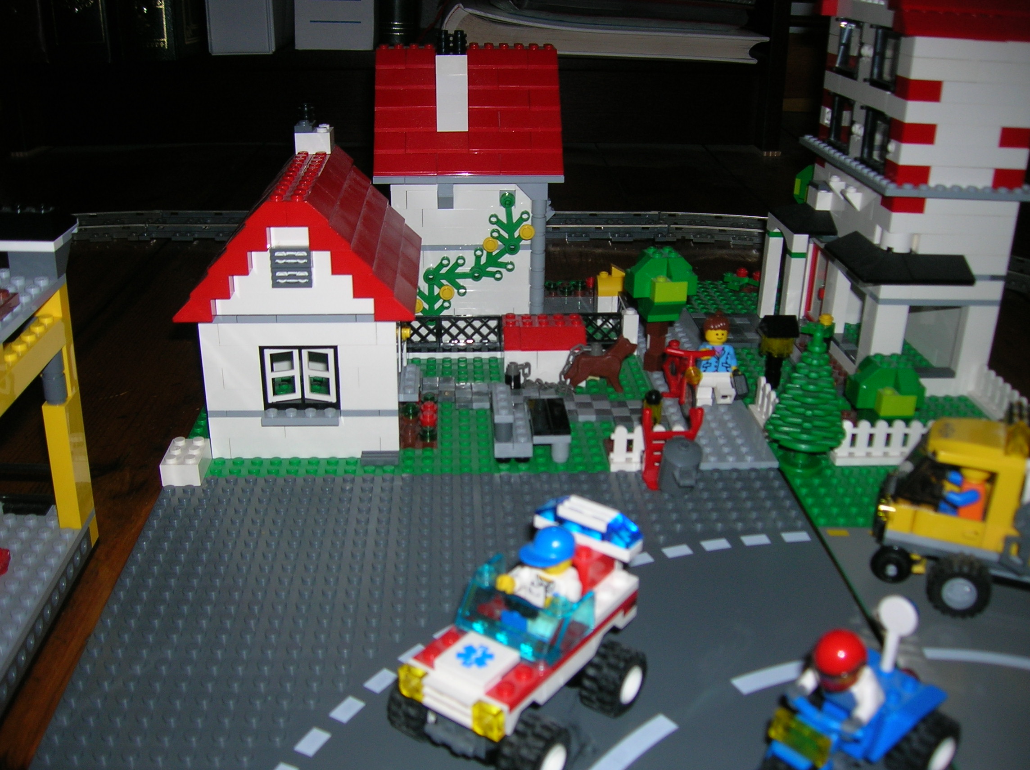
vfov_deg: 41.7
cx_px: 515
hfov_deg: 54.0
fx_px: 1011
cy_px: 385
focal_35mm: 34
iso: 50
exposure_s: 1/60.1
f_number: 2.9
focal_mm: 5.7
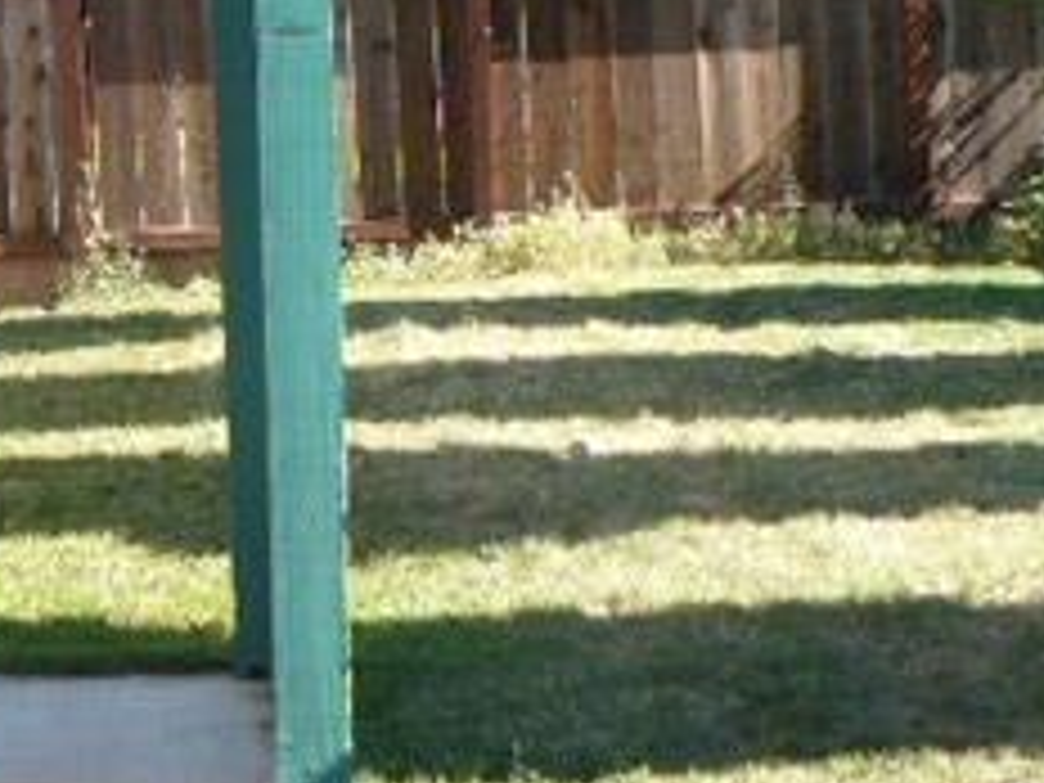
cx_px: -284
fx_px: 3076
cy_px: -45
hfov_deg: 18.1
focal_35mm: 102
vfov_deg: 14.2
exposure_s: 1/320
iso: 100
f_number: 2.8
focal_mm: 6.1
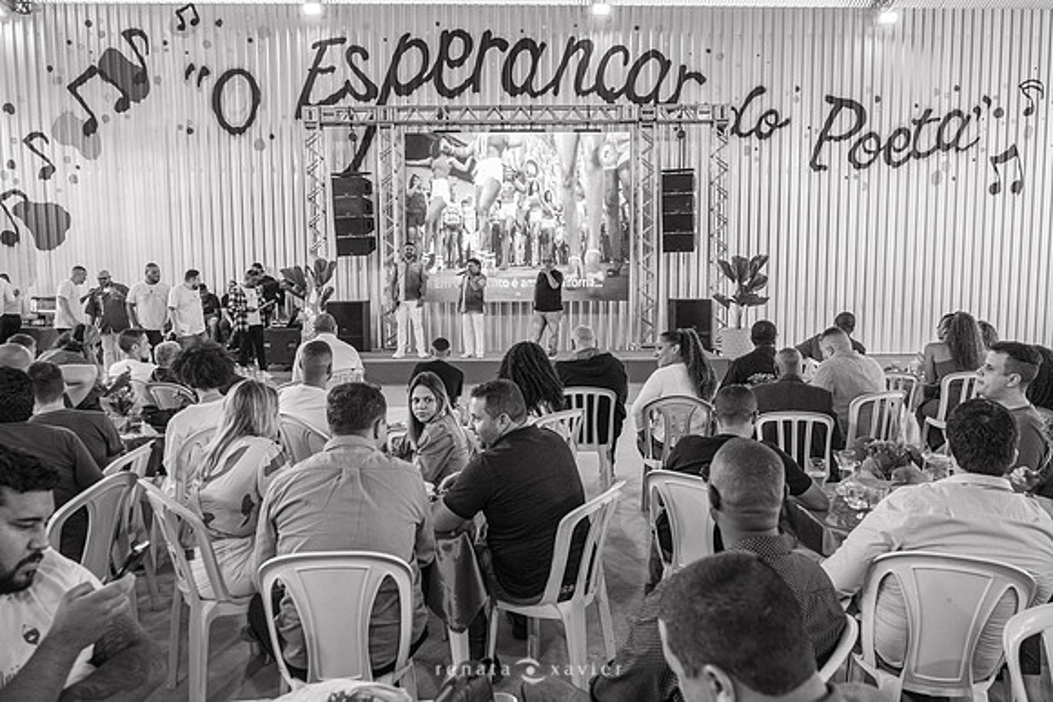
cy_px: 352
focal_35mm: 27
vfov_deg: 48.6
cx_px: 526
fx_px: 777
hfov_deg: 68.2
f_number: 2.8
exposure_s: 1/200
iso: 800
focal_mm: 16
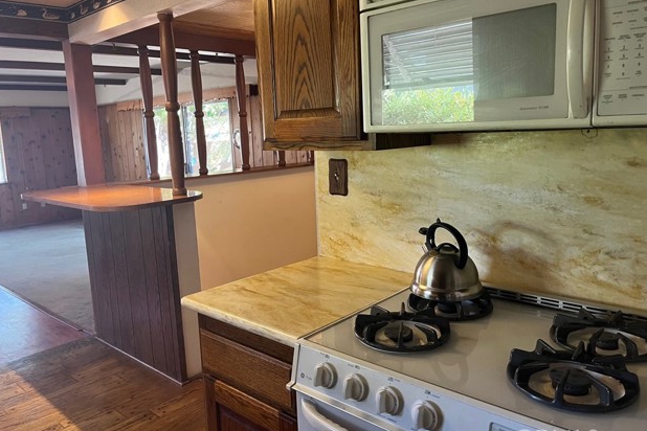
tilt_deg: -8.9
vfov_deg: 46.4
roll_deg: +2.3
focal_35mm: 28
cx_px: 328
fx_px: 503
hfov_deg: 65.5
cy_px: 203
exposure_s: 1/60
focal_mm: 5.1
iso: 250
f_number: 1.6
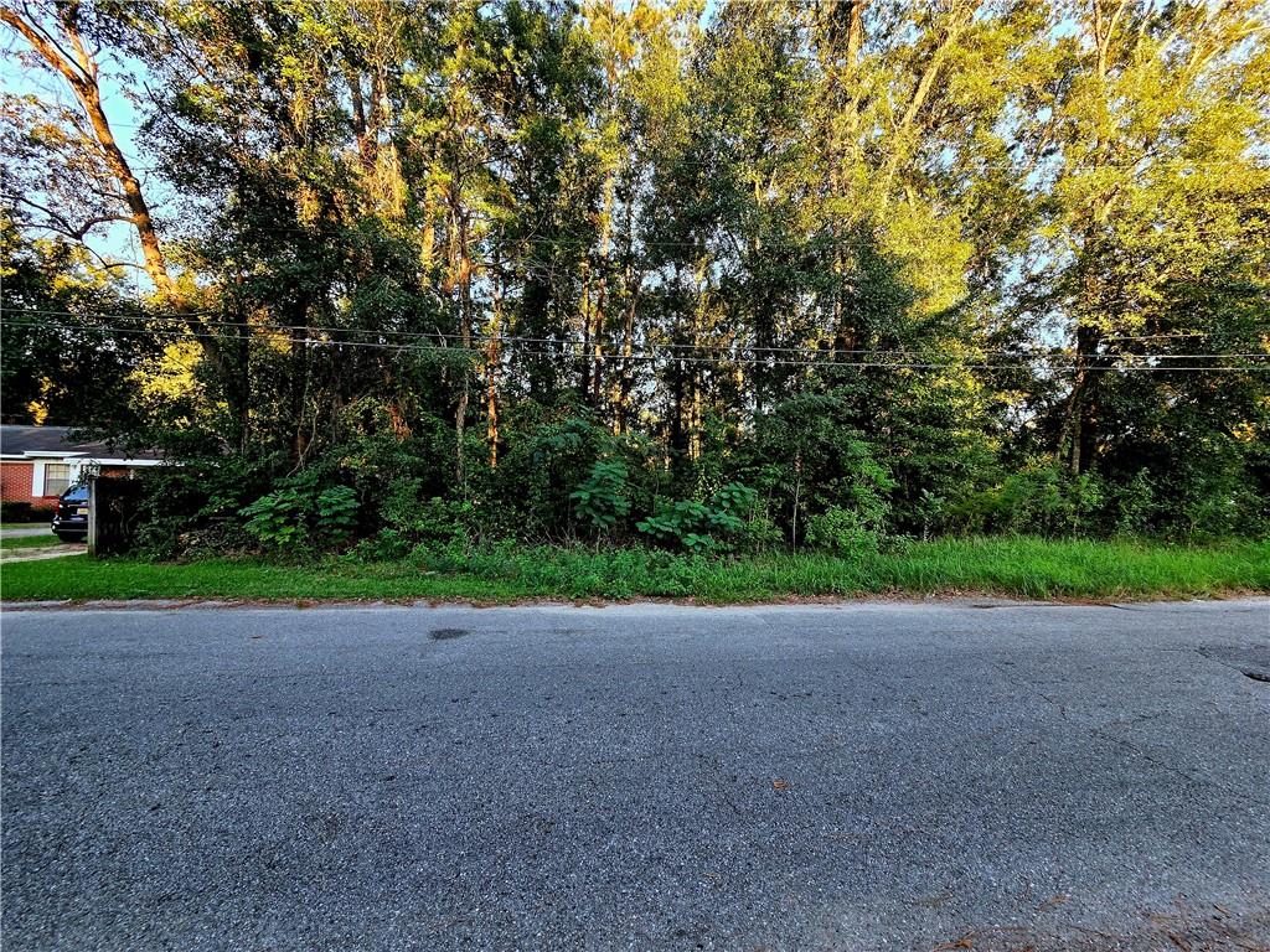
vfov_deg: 89.9
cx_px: 635
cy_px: 476
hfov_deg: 106.2
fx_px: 477
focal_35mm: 13
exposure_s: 1/120
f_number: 2.2
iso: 64
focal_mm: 2.2
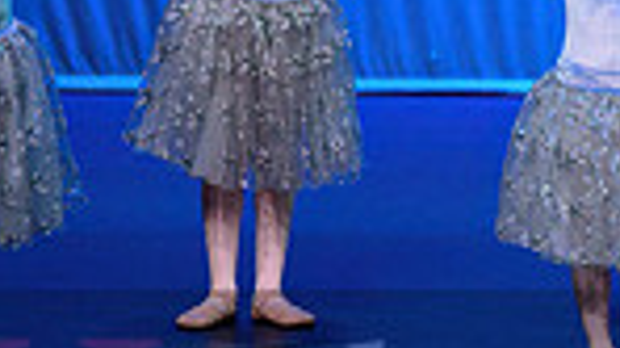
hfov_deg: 4.3
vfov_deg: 2.4
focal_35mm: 502
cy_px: -186
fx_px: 8247
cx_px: 971
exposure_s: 1/400
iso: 1600
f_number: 2.8
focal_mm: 116
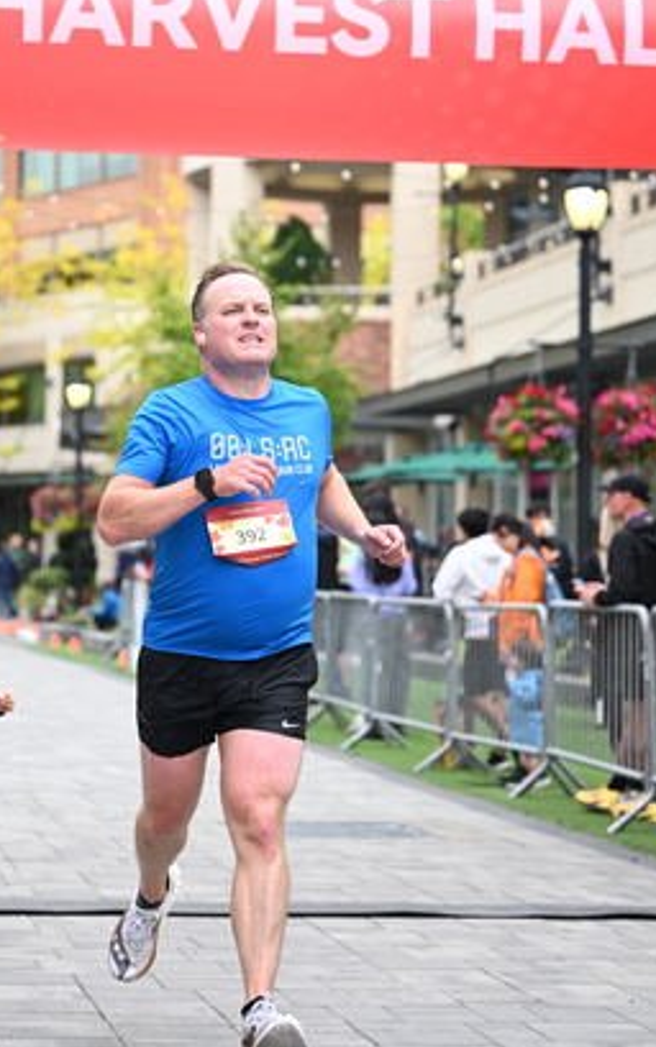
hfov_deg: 13.1
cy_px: 361
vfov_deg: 20.7
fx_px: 2857
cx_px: 237
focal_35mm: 100
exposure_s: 1/1600
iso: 640
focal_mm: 73
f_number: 2.8
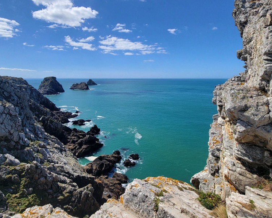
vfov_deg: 76.3
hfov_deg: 89.5
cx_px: 128
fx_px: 137
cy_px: 90
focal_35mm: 17
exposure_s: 1/2066
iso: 50
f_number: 2.2
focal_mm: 2.2
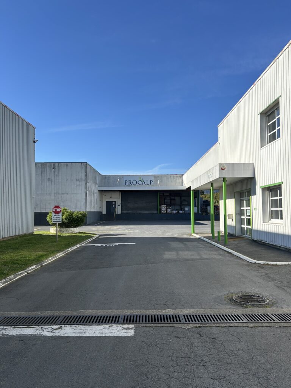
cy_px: 194
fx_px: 291
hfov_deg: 53.1
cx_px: 146
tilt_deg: +2.3
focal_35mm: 26
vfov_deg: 67.3
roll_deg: +0.2
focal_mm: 5.7
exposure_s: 1/3831
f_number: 1.5
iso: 50
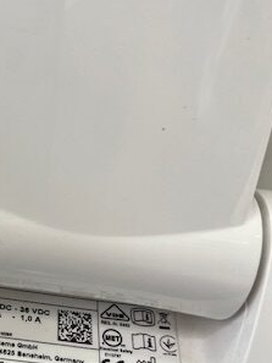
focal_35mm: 56
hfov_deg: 25.4
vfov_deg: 33.7
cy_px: 271
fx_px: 586
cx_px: 35
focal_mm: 5.1
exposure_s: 1/100
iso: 100
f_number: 1.6
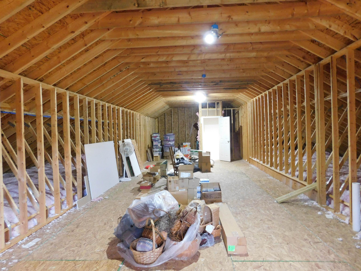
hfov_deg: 73.9
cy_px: 136
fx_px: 240
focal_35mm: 23
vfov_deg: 58.9
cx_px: 180
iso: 400
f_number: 3
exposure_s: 1/8
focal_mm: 4
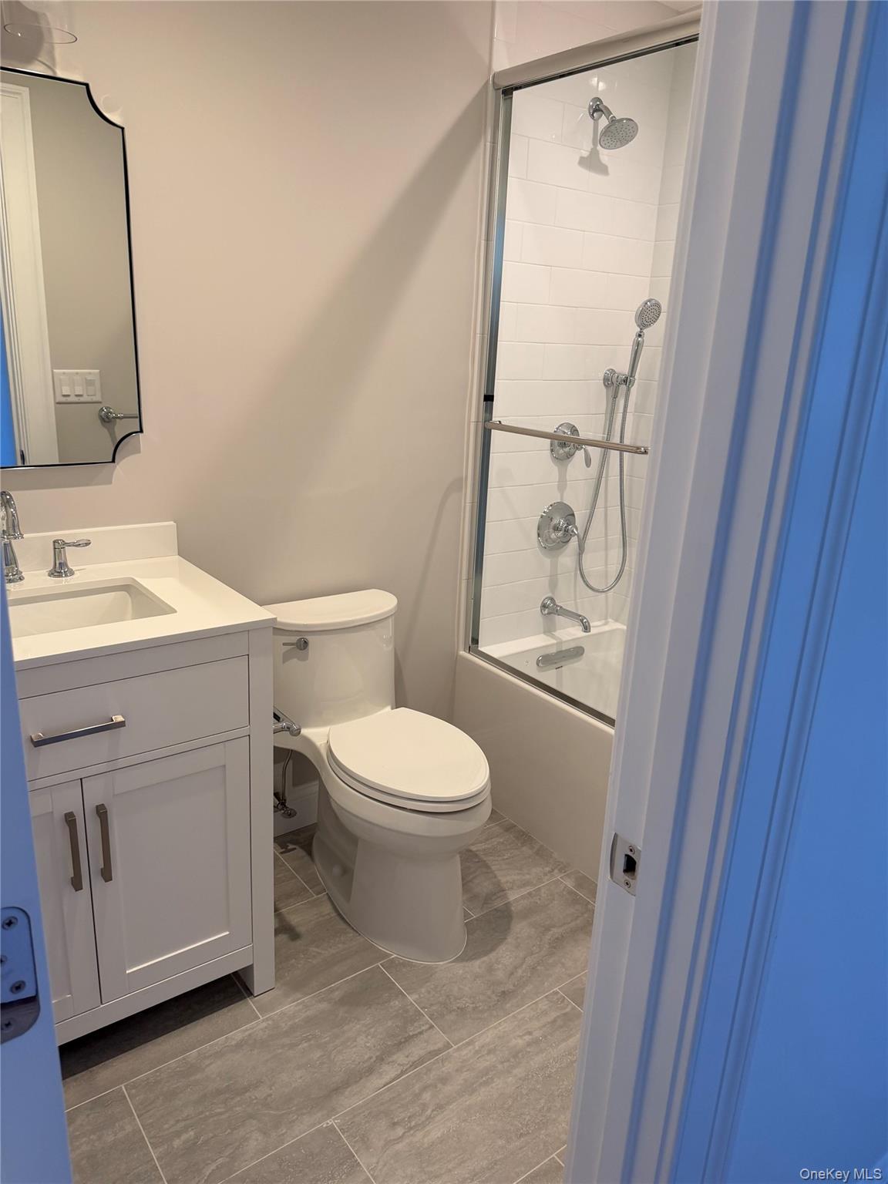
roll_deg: -2.4
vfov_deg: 71.6
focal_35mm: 24
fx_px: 821
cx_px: 444
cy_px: 592
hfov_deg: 56.8
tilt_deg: -17.2
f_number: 1.78
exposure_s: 1/120
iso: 125
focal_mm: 6.76
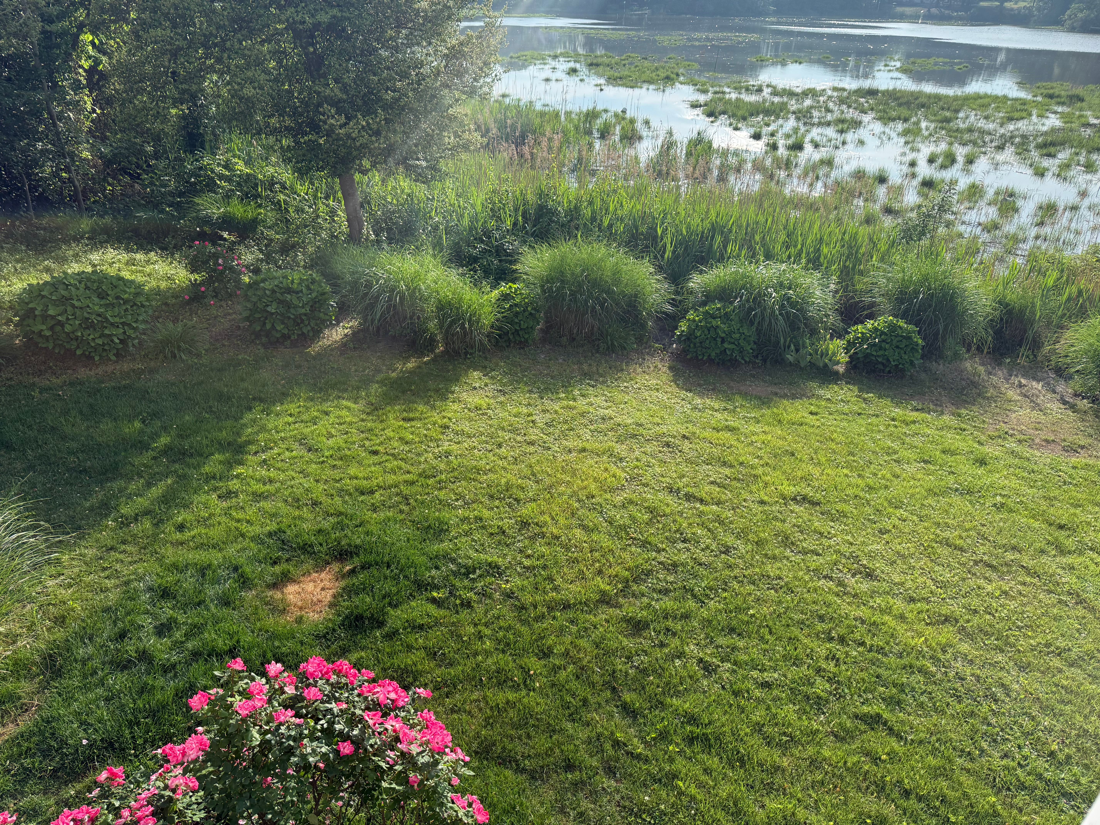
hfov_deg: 71.6
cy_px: 412
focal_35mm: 24
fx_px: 763
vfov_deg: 56.8
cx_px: 550
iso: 100
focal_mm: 6.76
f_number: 1.78
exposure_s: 1/2703
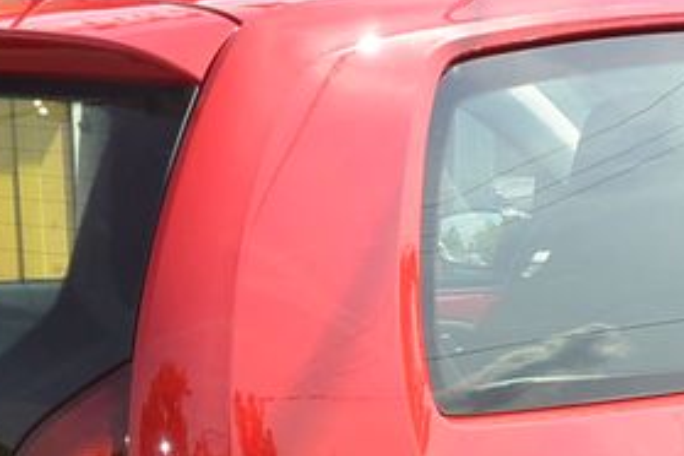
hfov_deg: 20.6
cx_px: 355
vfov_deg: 13.1
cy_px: 671
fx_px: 1881
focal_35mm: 99
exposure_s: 1/250
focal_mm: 10
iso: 160
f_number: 8
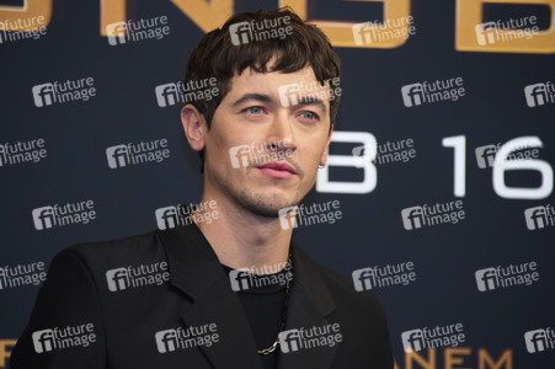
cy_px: 184
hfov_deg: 6.9
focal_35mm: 300
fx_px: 4621
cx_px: 278
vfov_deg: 4.6
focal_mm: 300
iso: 1000
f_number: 5.6
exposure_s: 1/200
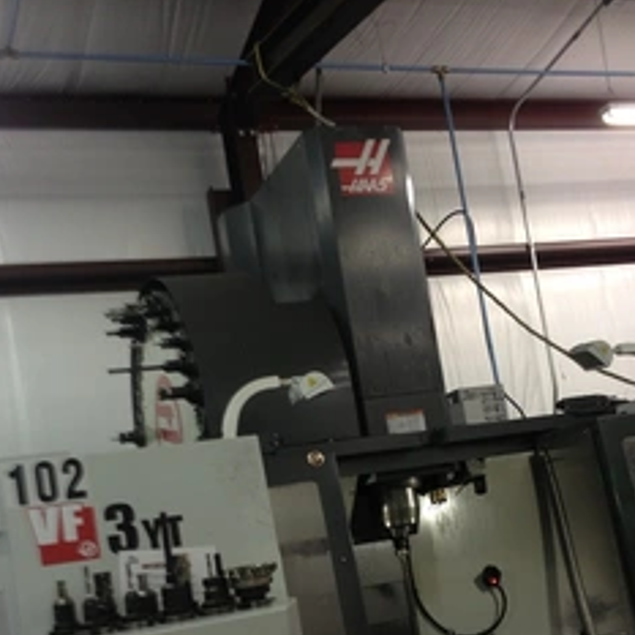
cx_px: 286
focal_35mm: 53
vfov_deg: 31.7
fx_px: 1100
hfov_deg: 32.2
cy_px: 463
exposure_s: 1/20
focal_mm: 4.28
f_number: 2.4
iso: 50
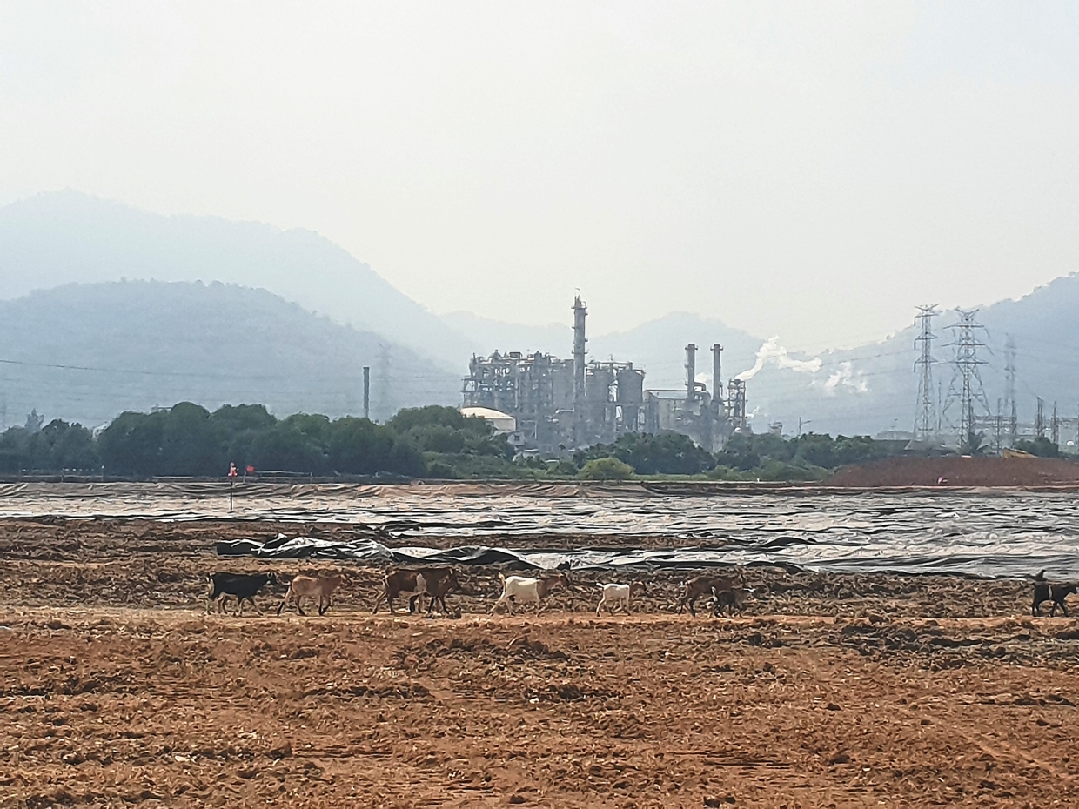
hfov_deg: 67.3
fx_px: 810
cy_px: 404
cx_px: 540
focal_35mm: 26
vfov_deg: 53.1
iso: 50
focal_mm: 4.3
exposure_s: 1/2404
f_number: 2.4
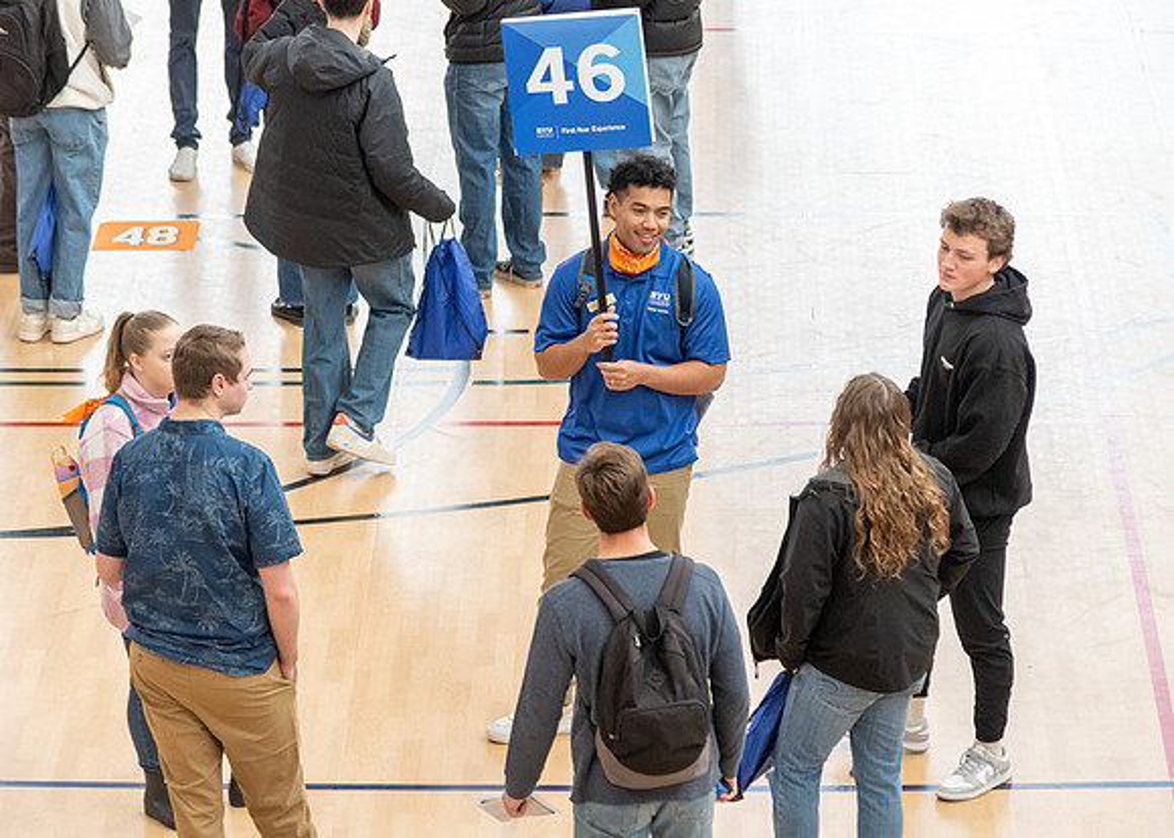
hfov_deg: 12.2
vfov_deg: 8.7
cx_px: 616
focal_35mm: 165
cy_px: 334
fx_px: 5497
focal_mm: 120
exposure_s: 1/320
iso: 1250
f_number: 4
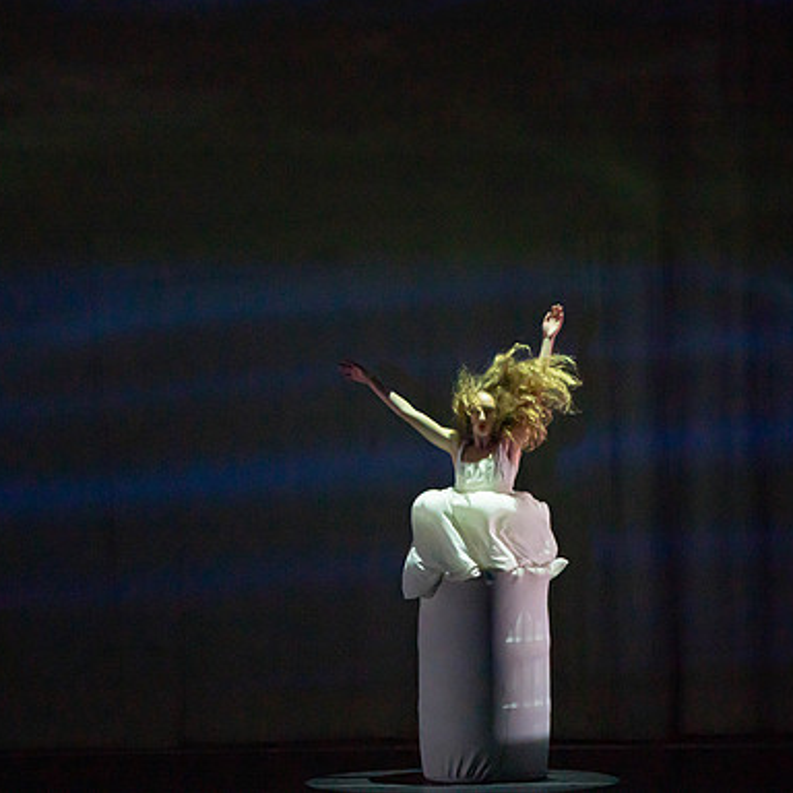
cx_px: 438
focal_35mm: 348
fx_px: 9019
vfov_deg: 5.0
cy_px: 395
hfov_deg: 5.0
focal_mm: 271
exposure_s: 1/320
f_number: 5.6
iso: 6400
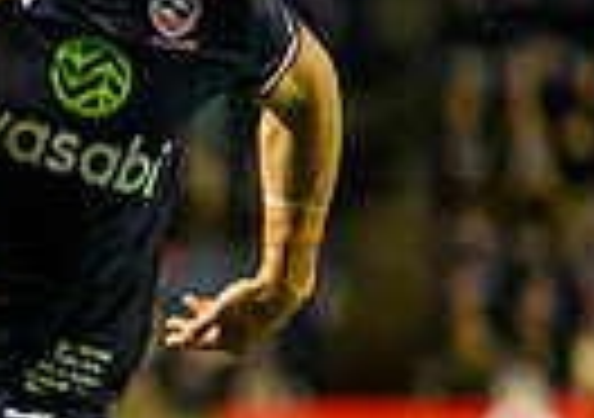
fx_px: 18892
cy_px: 441
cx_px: -747
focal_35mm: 1125
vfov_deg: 1.3
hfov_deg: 1.8
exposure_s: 1/1250
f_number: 2.8
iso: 6400
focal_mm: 200
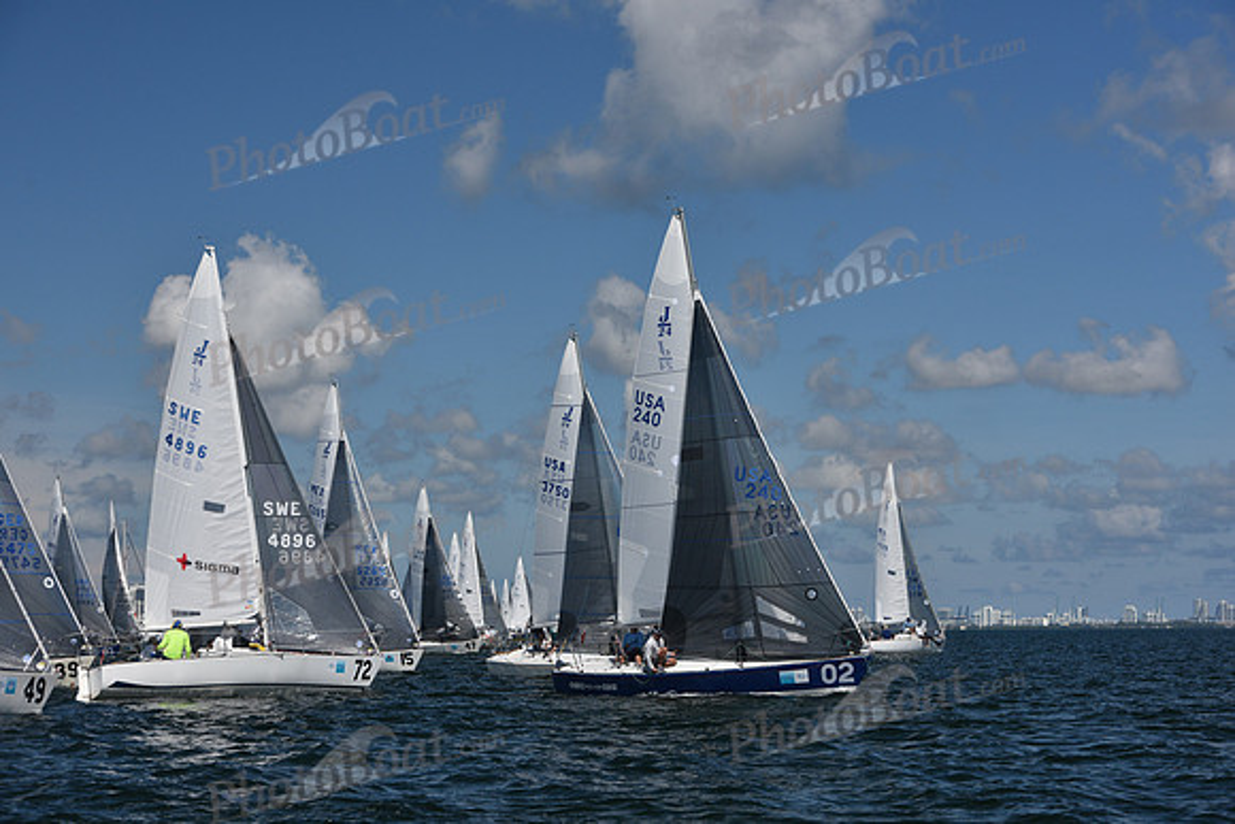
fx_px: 3088
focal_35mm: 90
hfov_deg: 22.6
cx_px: 618
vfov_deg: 15.2
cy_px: 412
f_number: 8
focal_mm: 90
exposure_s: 1/1000
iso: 250
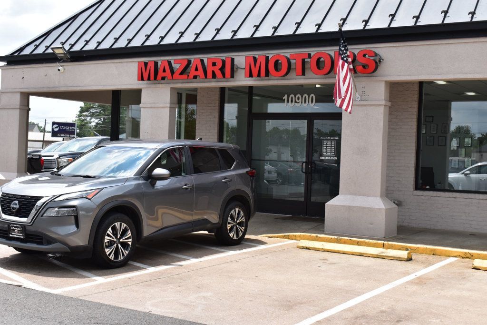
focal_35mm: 51
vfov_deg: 26.5
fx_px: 690
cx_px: 244
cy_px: 162
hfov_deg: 38.9
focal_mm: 34
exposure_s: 1/500
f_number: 11
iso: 400
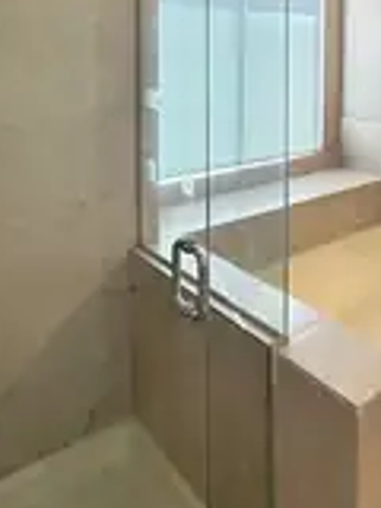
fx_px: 514
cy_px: 67
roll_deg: -0.4
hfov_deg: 39.6
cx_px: 286
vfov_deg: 48.1
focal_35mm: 35
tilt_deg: -2.5
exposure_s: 1/120
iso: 80
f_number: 2.2
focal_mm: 2.22
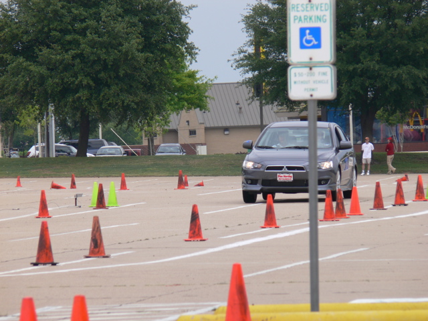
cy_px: 160
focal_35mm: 420
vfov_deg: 3.5
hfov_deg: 4.7
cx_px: 214
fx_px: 5193
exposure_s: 1/320
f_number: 5.6
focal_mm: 88.8
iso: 80
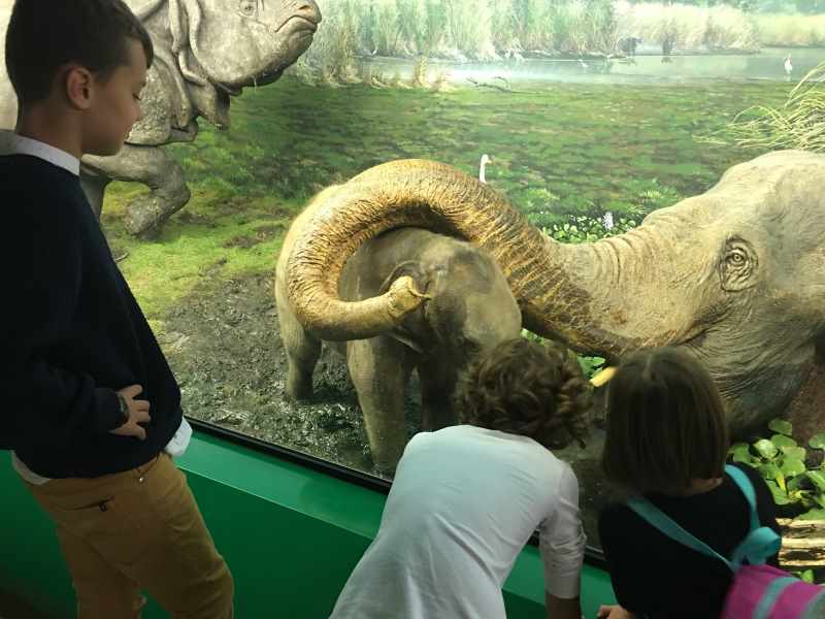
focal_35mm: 29
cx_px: 412
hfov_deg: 61.7
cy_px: 310
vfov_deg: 48.2
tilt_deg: -20.7
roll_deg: +0.2
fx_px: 691
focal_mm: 4.15
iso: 100
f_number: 2.2
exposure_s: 1/8
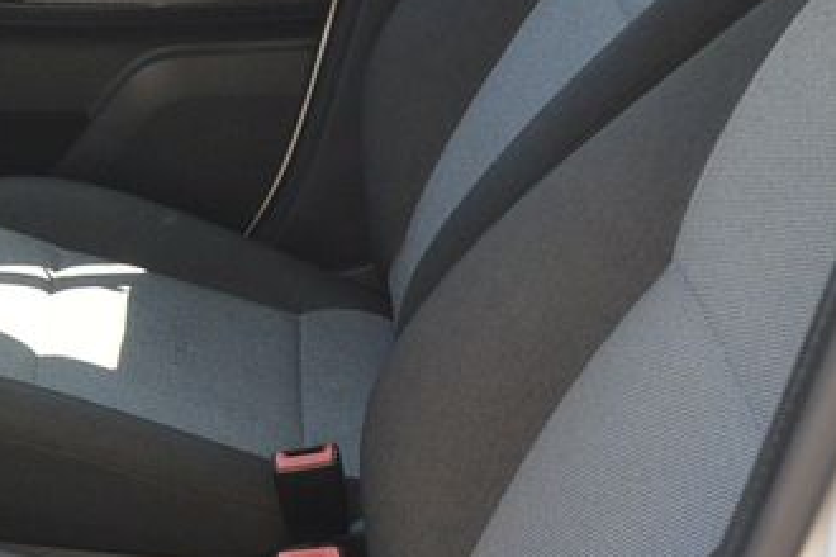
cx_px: -147
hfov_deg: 21.2
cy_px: 518
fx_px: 2090
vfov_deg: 15.0
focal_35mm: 90
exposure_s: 1/200
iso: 200
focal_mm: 11
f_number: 3.5
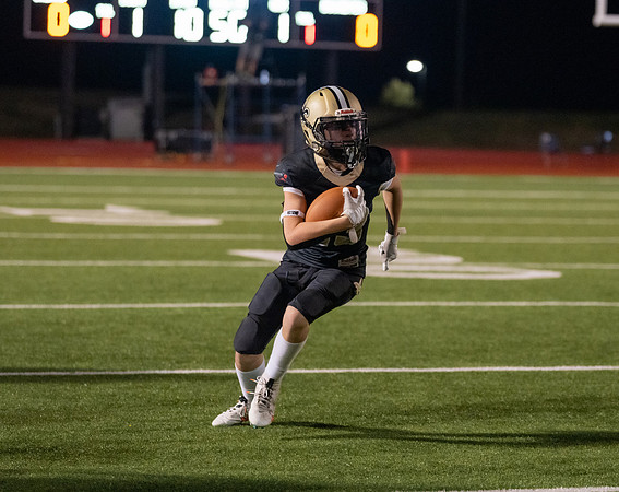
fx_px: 2958
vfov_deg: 9.5
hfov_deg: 11.9
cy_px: 226
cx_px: 326
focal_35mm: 162
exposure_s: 1/1250
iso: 6400
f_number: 2.8
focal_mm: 118
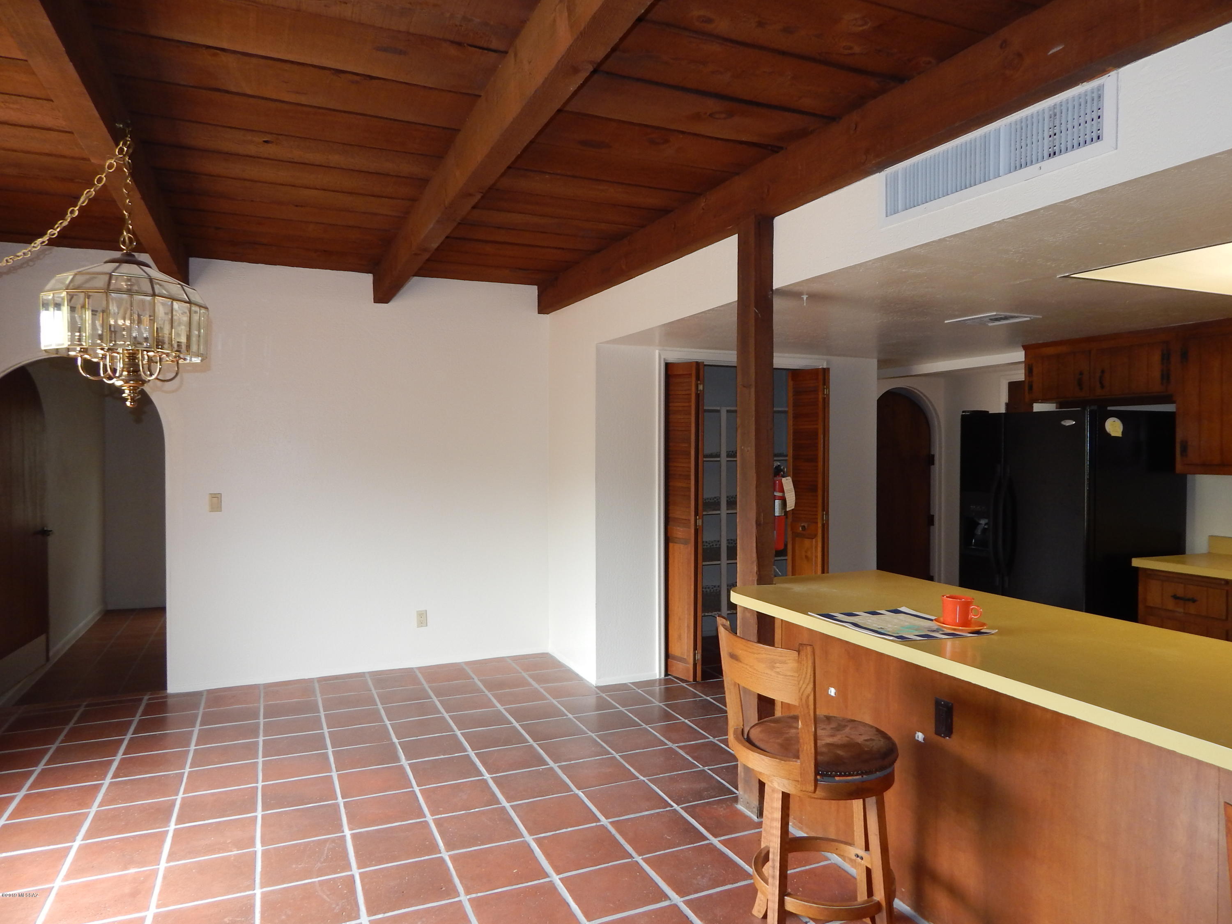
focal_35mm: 23
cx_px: 616
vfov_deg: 58.9
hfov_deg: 73.9
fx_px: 819
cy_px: 462
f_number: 3
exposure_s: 1/30
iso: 140
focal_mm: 4
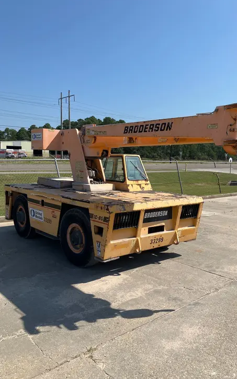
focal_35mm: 30
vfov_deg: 62.9
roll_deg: -2.1
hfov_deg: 41.7
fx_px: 310
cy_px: 188
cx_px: 136
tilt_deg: -4.6
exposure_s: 1/2558
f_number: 1.8
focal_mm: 3.99
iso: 32
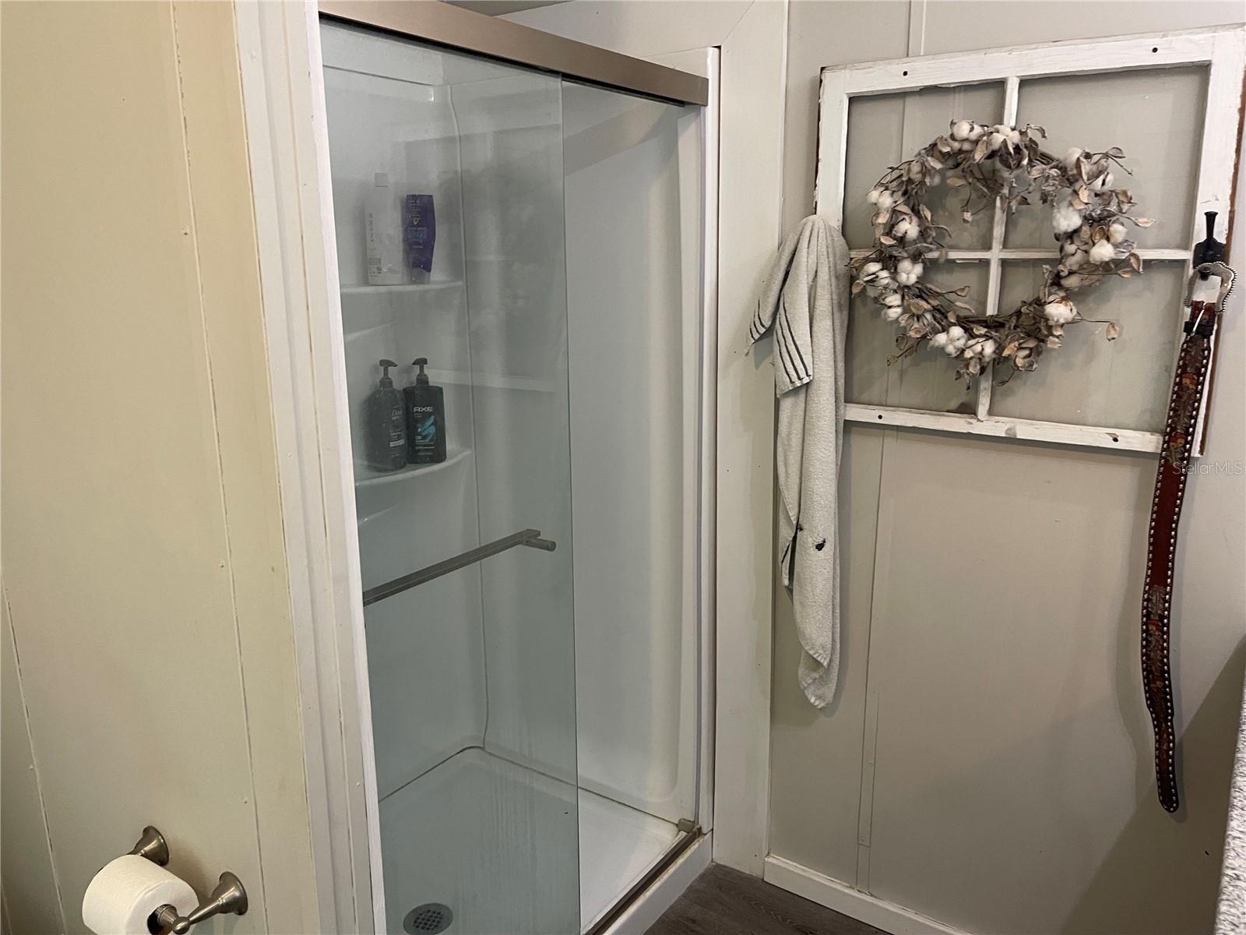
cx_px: 623
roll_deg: +0.9
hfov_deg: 69.4
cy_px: 468
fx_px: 900
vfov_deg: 54.9
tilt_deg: -11.5
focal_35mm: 25
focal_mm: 5.1
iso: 320
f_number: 1.6
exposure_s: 1/60
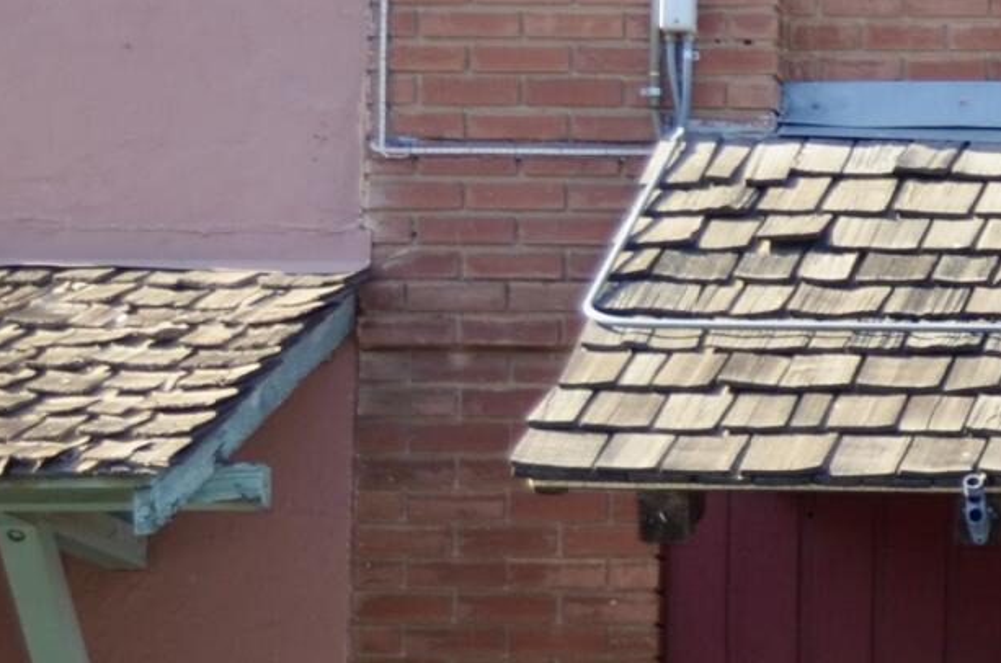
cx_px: 2103
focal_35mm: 235
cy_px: 548
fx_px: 6521
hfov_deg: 8.3
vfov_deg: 5.8
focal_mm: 32
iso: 100
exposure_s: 1/200
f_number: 5
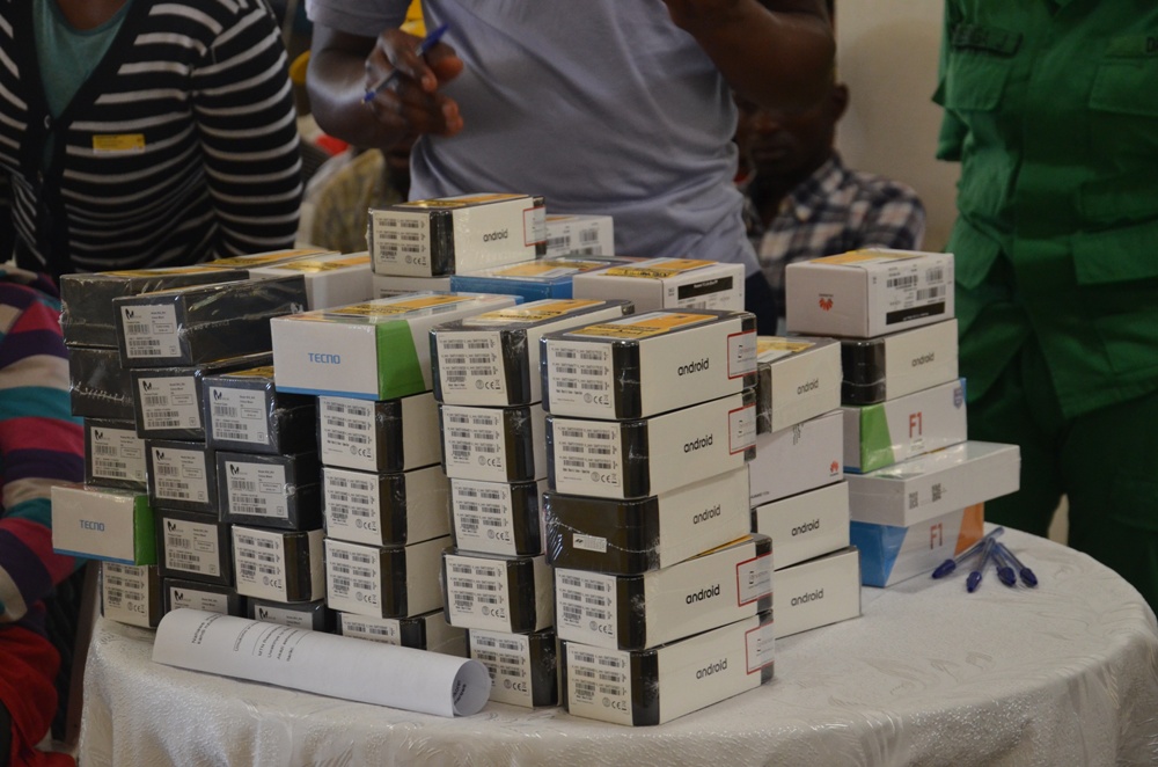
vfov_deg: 15.6
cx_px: 579
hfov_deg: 23.4
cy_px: 384
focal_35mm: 87
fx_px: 2792
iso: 1600
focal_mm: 58
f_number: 5
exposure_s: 1/100
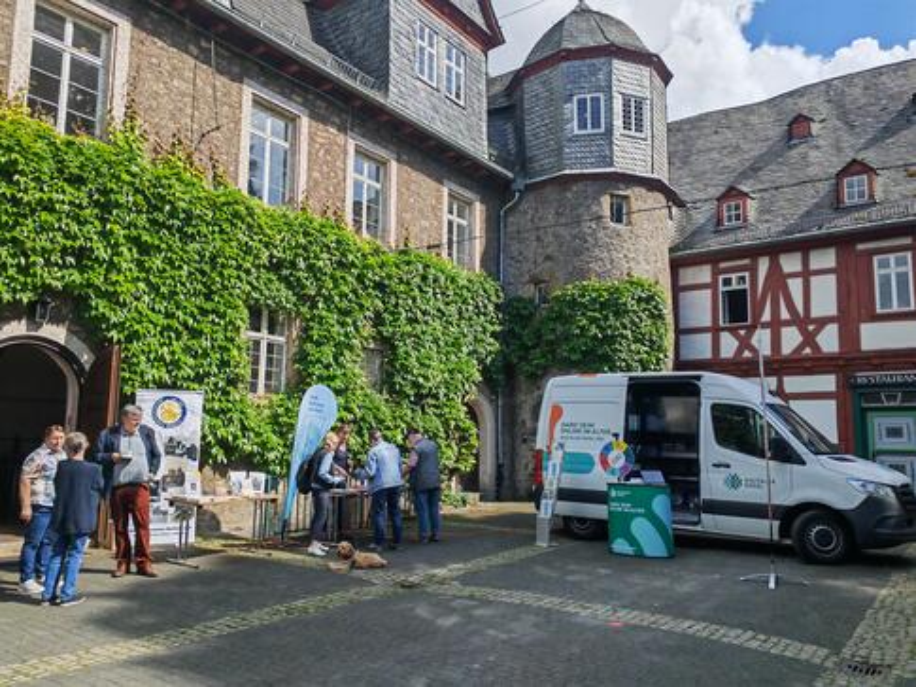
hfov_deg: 65.3
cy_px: 344
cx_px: 458
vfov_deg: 51.4
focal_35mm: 27
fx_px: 715
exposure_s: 1/2900
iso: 50
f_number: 1.8
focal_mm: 5.53
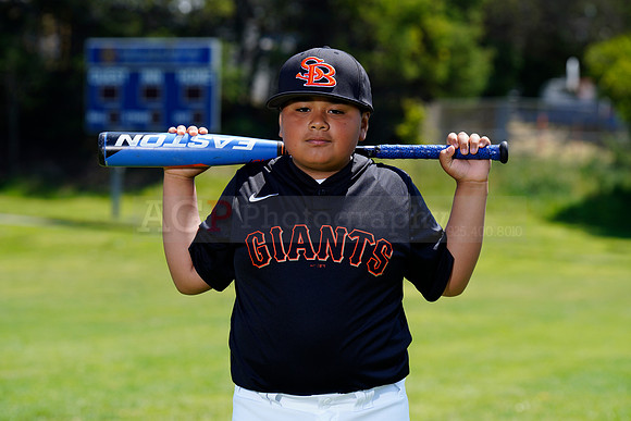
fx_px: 2682
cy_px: 210
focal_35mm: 153
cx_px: 316
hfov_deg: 13.4
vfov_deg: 9.0
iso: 100
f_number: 6.3
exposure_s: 1/250
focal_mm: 153
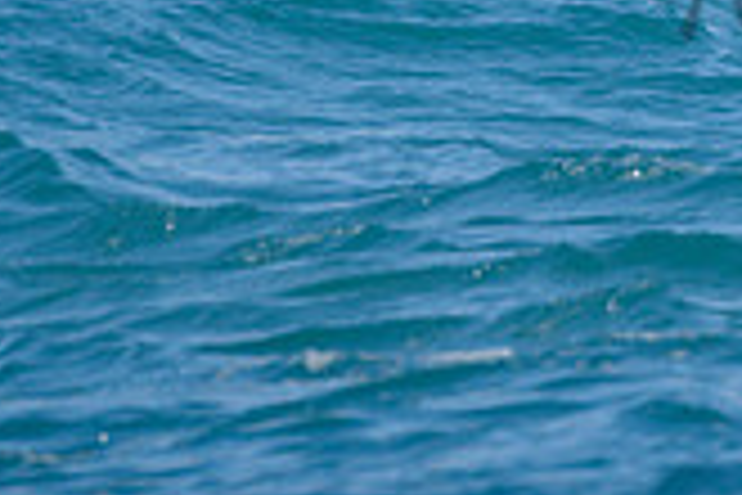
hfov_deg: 1.0
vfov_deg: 0.6
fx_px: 44413
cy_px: -240
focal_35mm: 2155
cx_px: 830
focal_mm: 500
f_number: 5.6
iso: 125
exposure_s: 1/2000
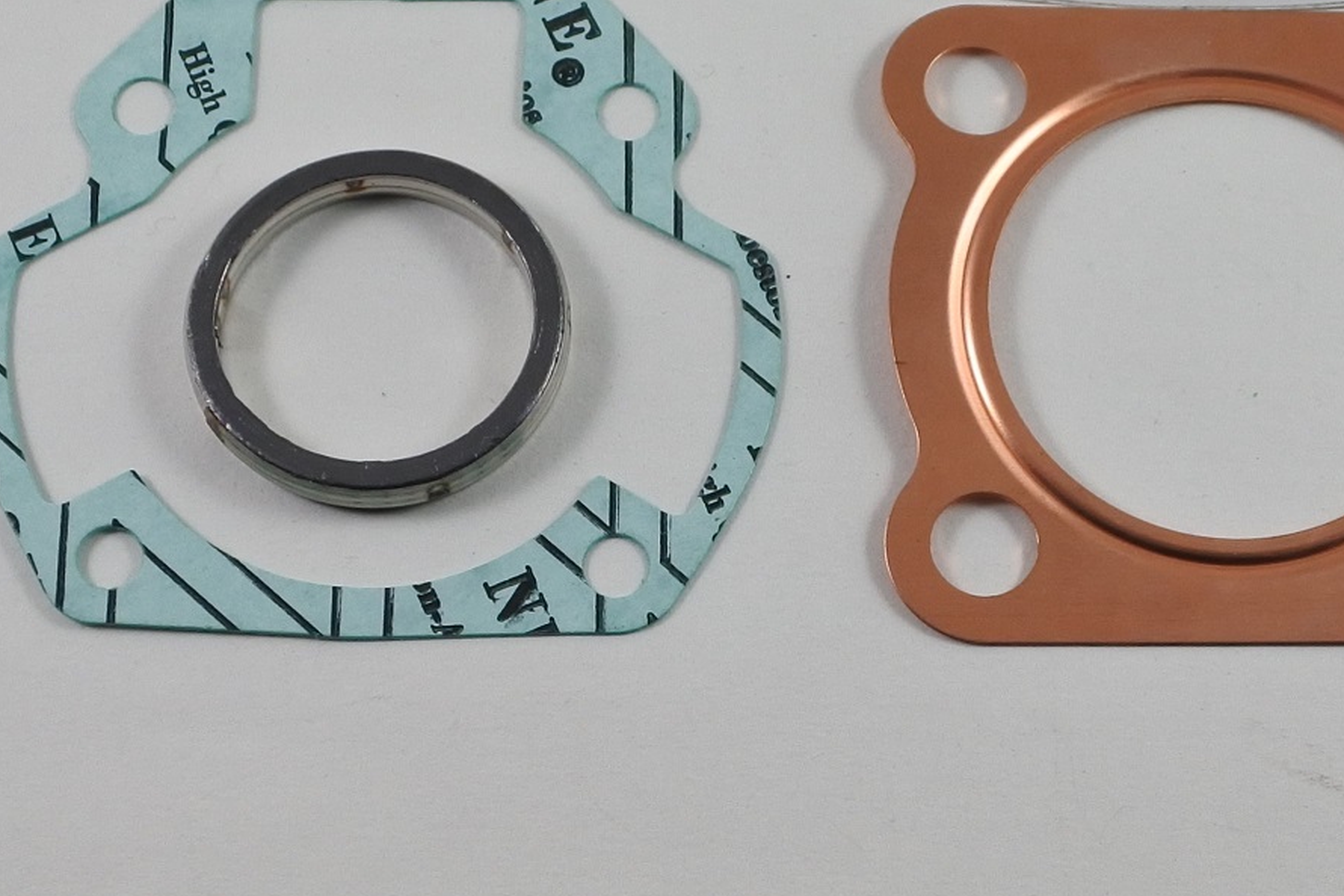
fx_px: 2613
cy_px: 169
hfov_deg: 28.8
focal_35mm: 70
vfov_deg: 19.2
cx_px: 771
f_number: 4
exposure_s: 1/200
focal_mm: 13.1
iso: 400
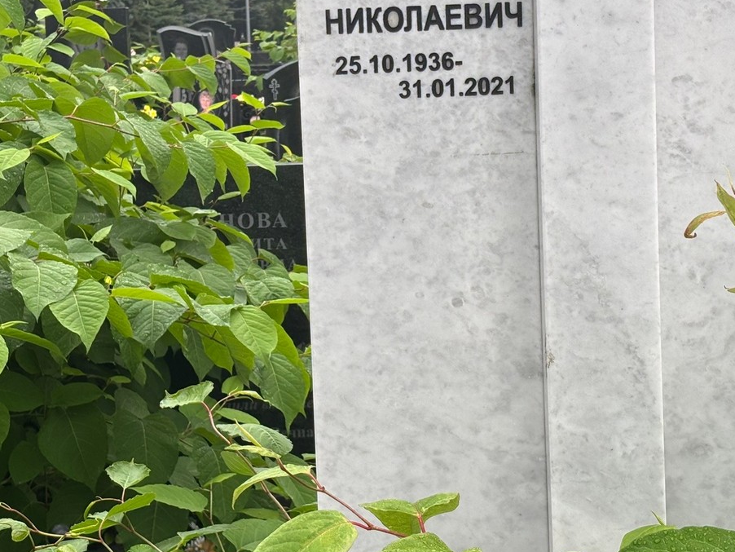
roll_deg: +2.2
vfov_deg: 17.8
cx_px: 378
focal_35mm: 83
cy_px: 226
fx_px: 1763
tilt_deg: -5.9
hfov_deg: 23.6
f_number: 1.6
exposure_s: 1/654
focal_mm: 5.96
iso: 32
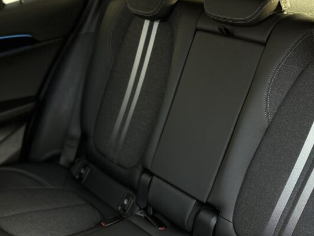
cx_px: 189
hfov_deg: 41.0
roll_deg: +1.6
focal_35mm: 46
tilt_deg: -34.2
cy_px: 215
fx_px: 417
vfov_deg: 30.1
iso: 250
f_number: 1.78
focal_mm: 6.86
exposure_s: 1/60
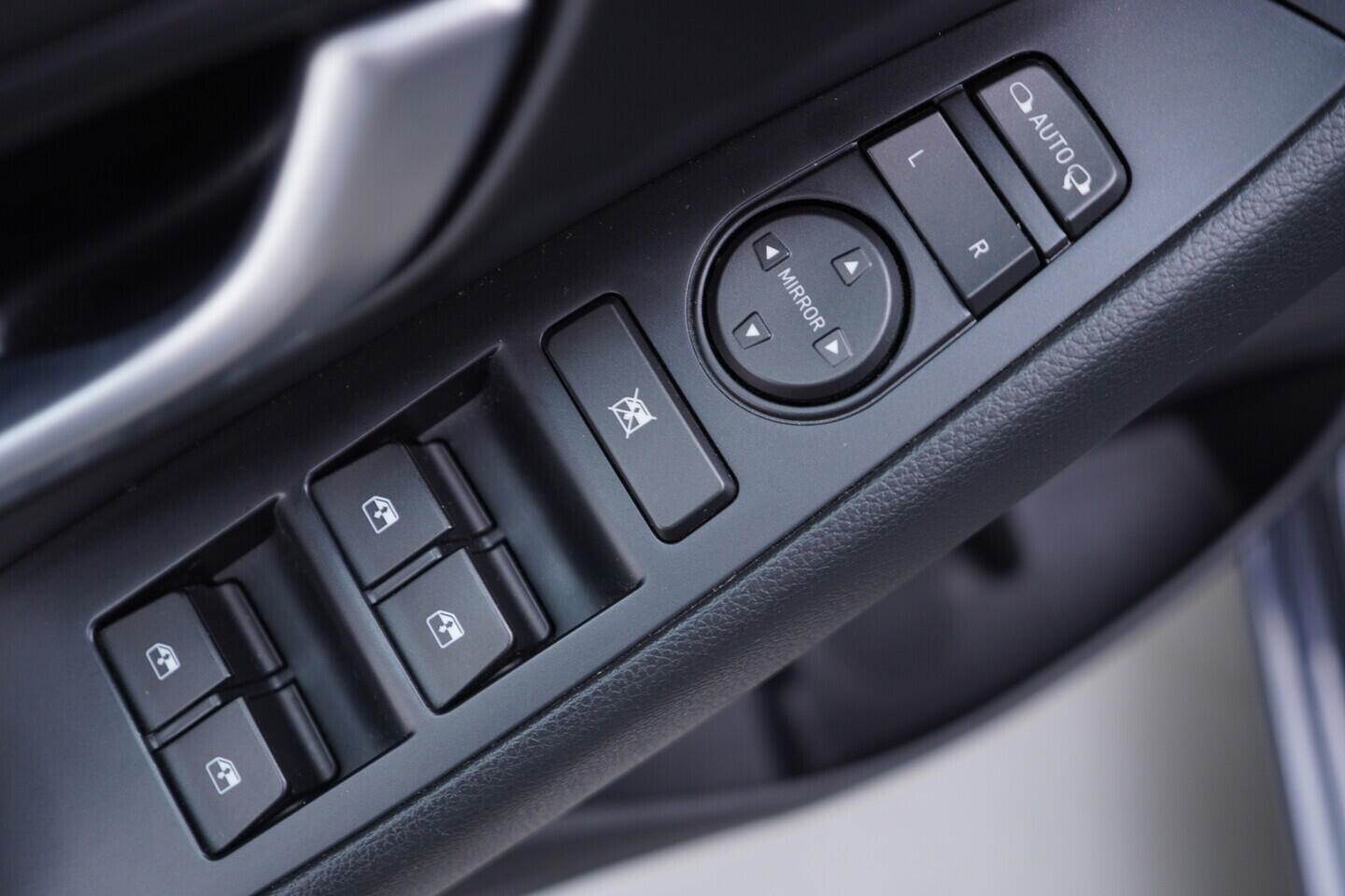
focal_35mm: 36
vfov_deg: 36.9
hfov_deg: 53.1
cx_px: 672
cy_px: 448
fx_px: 1345
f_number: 2.8
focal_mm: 24
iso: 200
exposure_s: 1/40
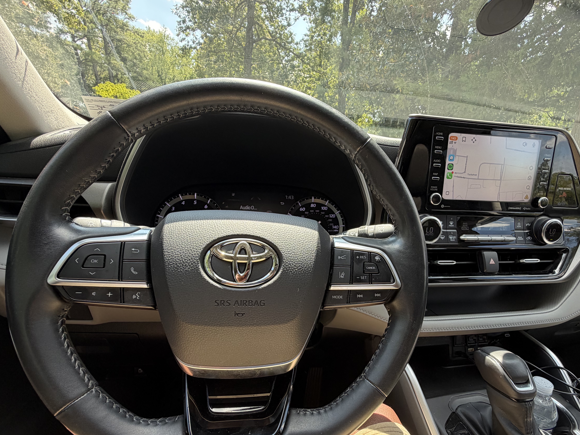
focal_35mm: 18
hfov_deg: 87.4
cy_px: 250
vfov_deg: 71.2
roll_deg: +0.2
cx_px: 325
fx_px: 302
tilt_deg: -20.2
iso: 64
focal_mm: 2.22
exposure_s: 1/121
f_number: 2.2
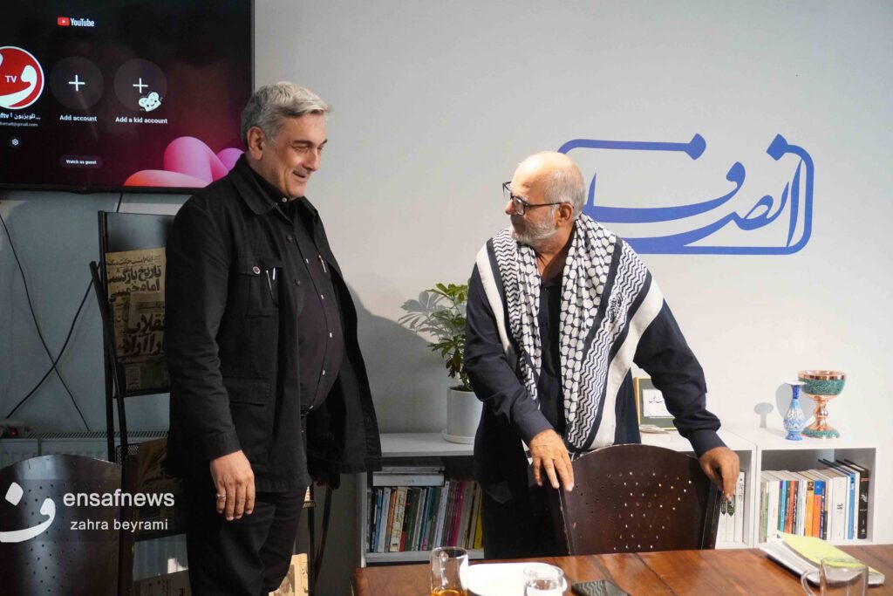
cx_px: 446
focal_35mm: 42
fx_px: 1042
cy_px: 298
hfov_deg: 46.4
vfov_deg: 31.9
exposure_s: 1/125
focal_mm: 28
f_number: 4.5
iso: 6400
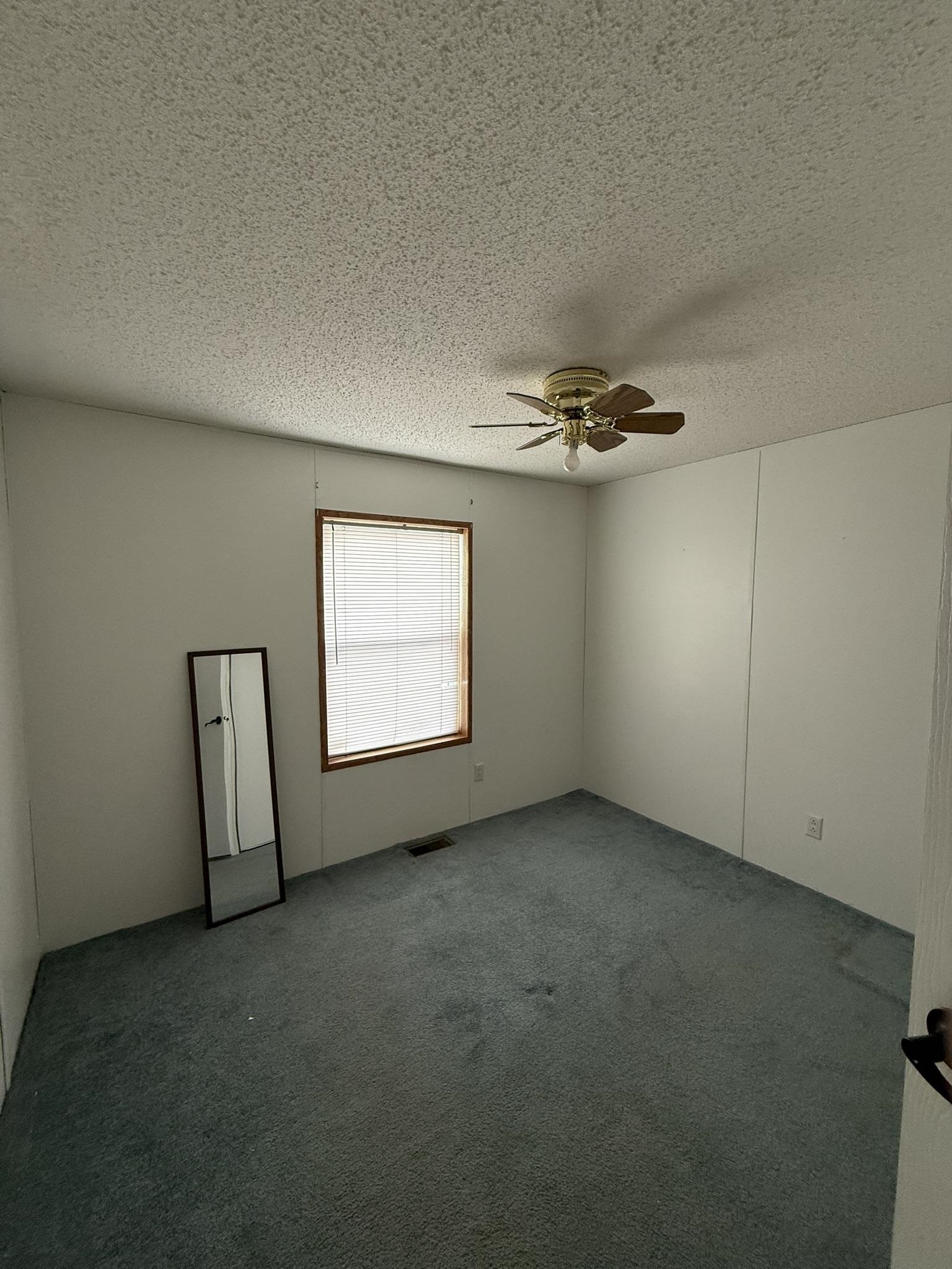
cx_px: 476
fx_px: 513
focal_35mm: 14
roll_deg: -0.1
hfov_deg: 85.7
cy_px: 634
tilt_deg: -4.4
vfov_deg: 102.1
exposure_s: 1/99
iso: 160
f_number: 2.2
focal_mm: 2.22
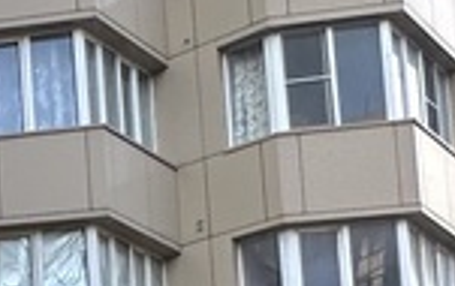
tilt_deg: +5.3
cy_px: 662
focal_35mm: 98
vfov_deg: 11.4
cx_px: -856
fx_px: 1217
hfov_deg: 12.0
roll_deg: -1.0
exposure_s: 1/267
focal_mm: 2.22
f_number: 2.2
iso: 40
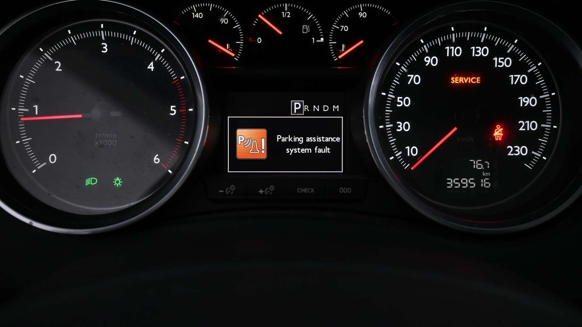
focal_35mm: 32
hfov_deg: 61.0
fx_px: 494
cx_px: 288
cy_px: 145
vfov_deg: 36.6
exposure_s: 1/30
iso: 500
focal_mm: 20
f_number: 3.8
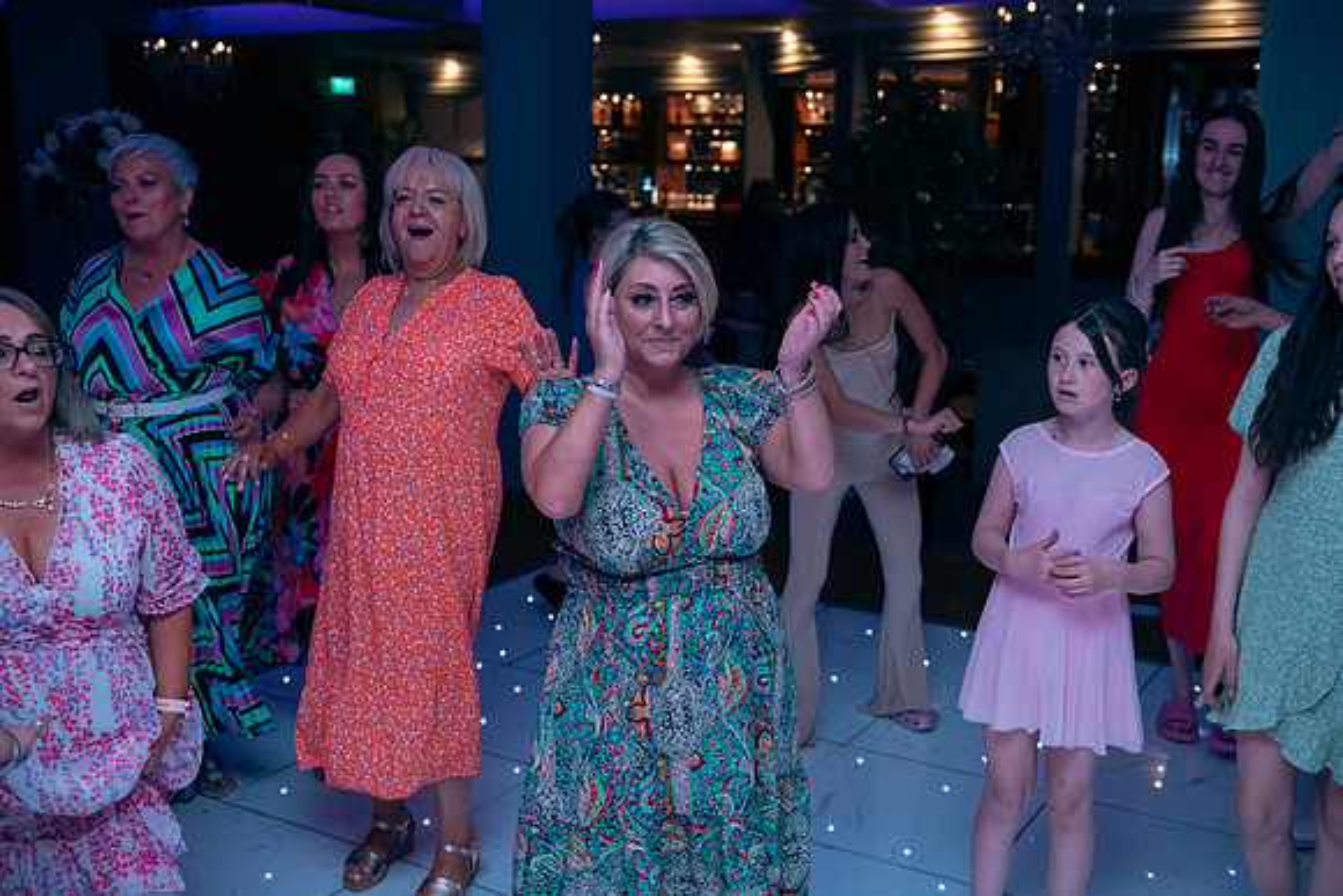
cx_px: 672
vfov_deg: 35.1
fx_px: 1418
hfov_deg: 50.7
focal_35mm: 38
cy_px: 448
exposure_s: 1/160
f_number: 3.5
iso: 800
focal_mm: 38
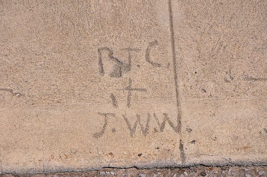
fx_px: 1166
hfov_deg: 13.1
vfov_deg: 8.7
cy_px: 88
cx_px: 134
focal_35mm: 158
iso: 200
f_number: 10
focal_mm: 105
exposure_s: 1/400
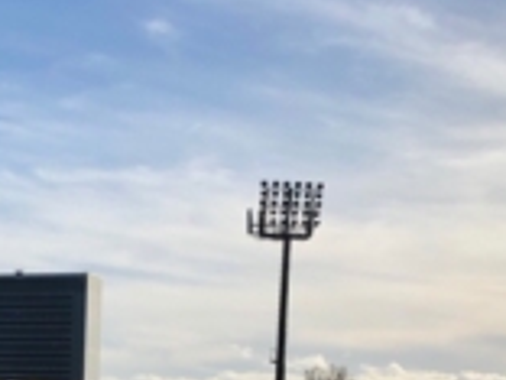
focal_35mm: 97
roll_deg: -1.5
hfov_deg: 19.9
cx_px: 55
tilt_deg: -5.5
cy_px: 601
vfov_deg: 14.1
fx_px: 1418
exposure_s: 1/2857
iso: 20
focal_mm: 4
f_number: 1.8
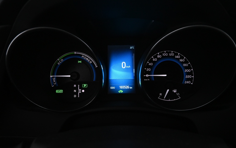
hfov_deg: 72.5
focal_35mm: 25
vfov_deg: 49.3
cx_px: 120
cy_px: 74
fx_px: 161
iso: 4000
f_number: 5.6
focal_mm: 16
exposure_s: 1/125
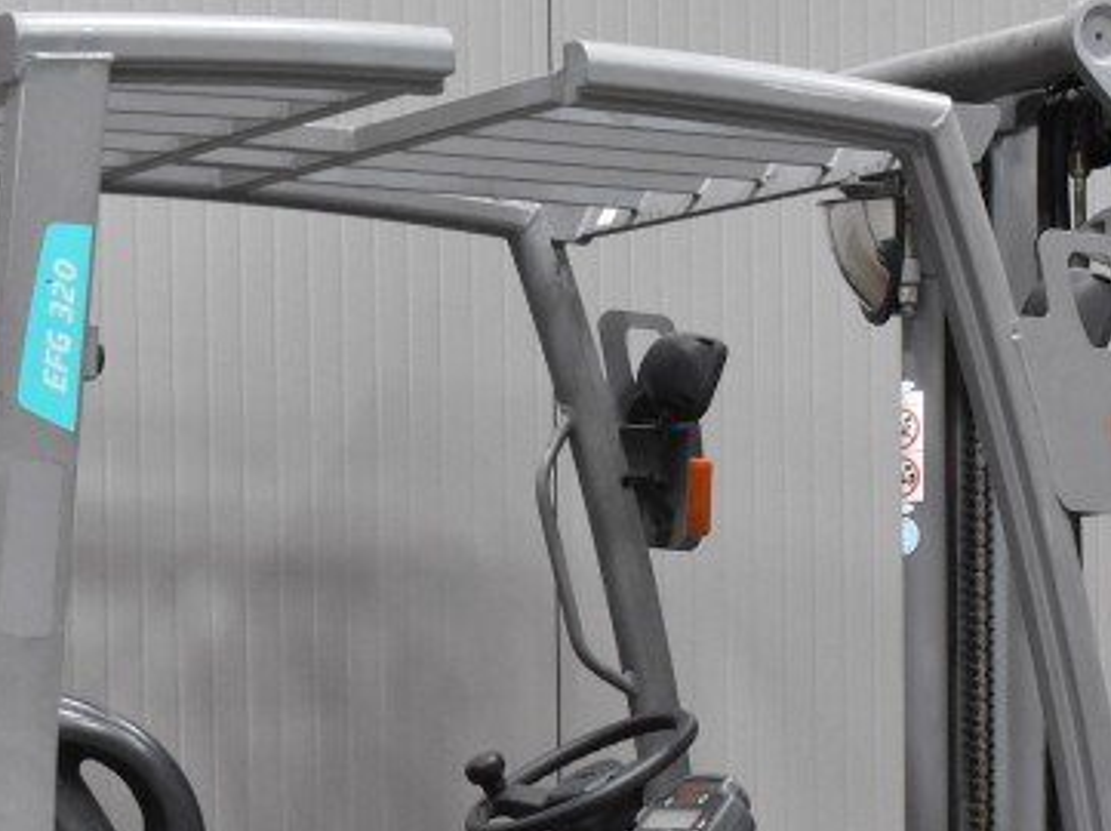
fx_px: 4155
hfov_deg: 15.2
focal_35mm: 130
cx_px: 449
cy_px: 957
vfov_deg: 11.2
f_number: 5
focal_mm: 27
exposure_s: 1/30
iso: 1600
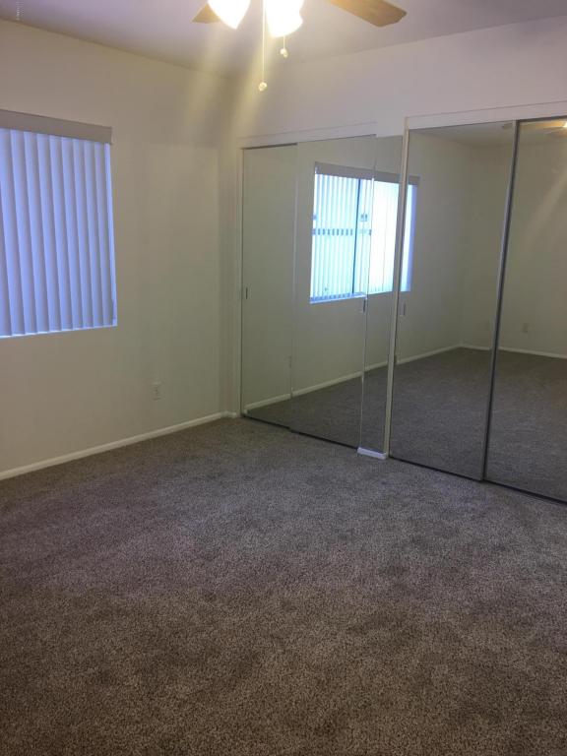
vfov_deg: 61.7
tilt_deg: -10.1
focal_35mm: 29
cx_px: 284
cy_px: 378
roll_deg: -0.8
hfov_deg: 48.2
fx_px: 633
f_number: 2.2
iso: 32
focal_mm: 4.15
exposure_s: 1/15
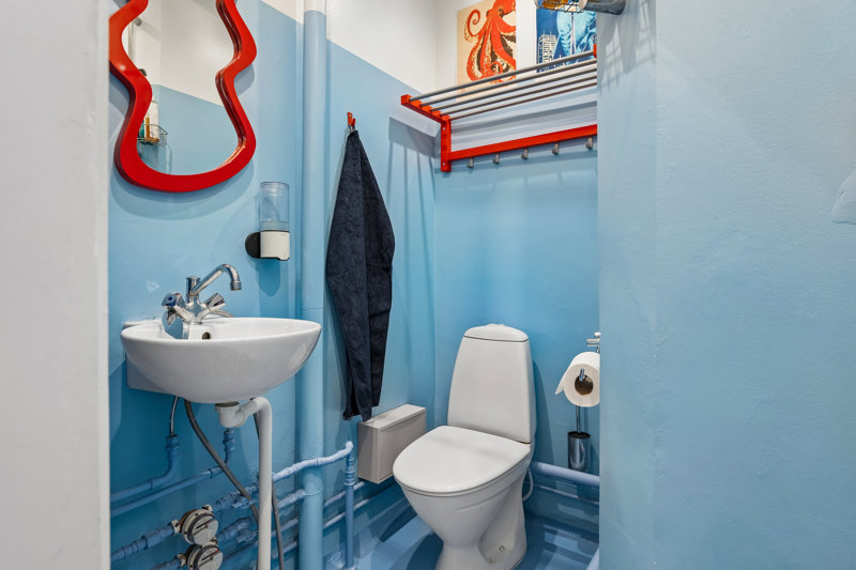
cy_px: 285
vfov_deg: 64.5
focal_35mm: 19
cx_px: 428
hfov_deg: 86.9
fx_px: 452
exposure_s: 1/2.5
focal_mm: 19
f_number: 9
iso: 160
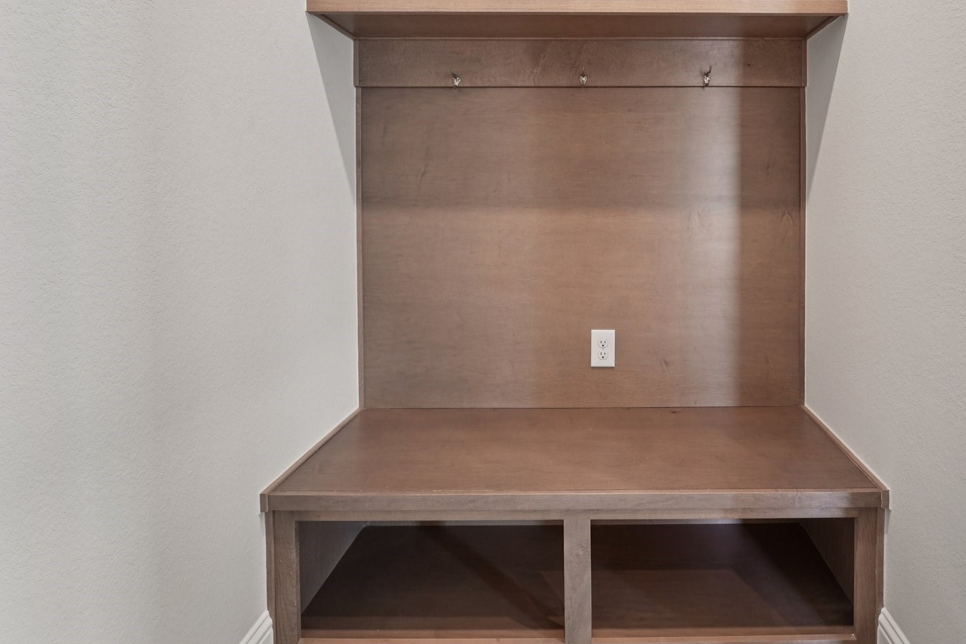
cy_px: 194
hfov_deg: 82.5
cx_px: 600
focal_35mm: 20
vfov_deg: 59.8
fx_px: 537
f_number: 8
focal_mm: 14
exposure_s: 1/13
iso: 500
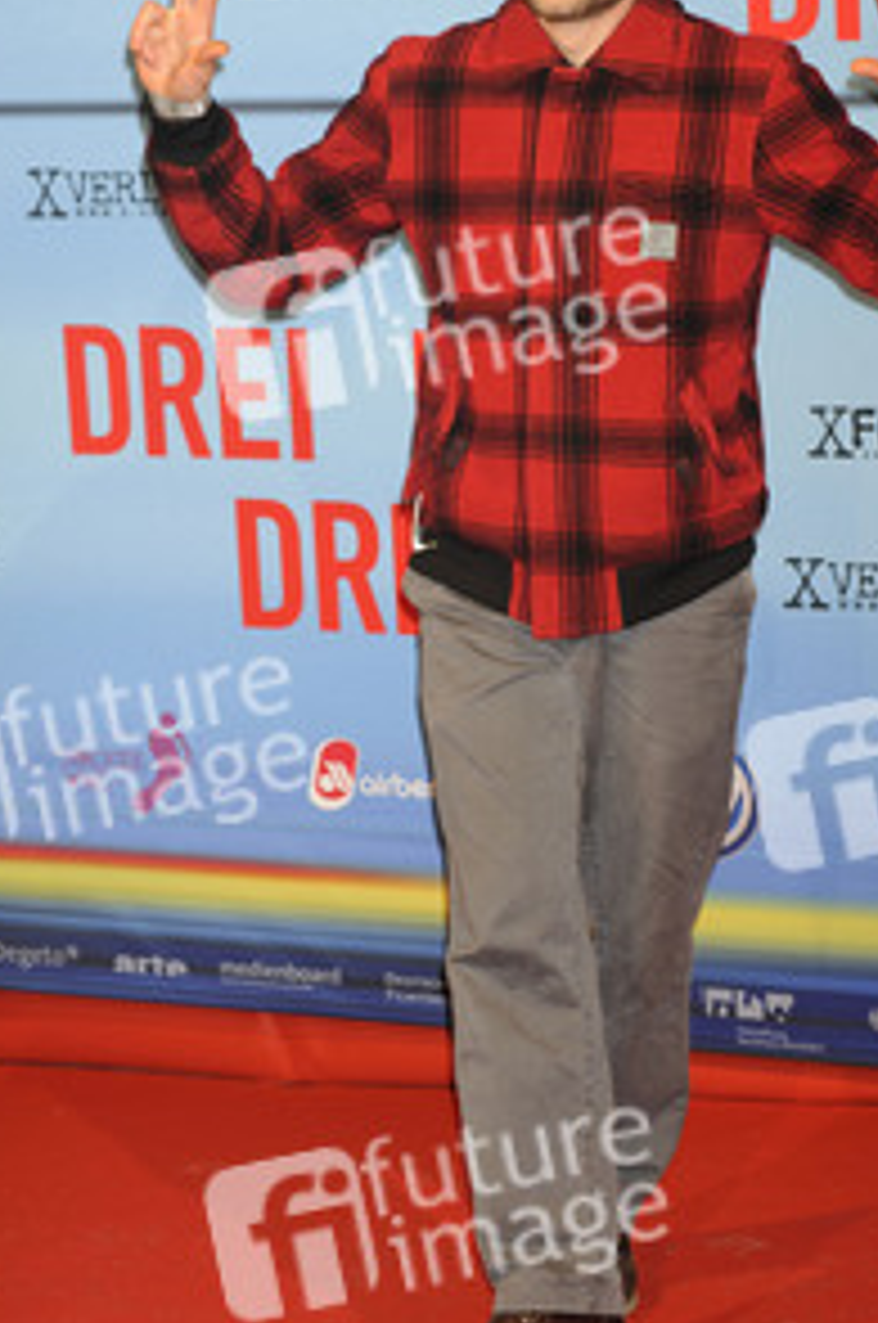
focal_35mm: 109
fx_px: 4001
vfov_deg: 18.8
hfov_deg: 12.5
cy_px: 540
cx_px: 567
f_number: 5.6
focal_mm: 80
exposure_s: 1/160
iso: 640
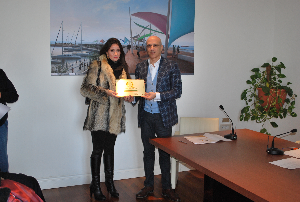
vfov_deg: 34.4
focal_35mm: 39
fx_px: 326
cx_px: 150
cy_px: 101
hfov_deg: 49.5
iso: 200
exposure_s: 1/60
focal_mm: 26
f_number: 4.2
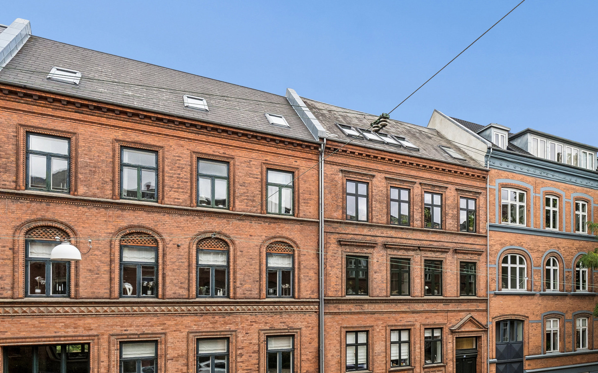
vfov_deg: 41.9
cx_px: 436
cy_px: 301
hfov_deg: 62.6
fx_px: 463
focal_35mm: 28
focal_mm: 11.5
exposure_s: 1/250
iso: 320
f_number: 8
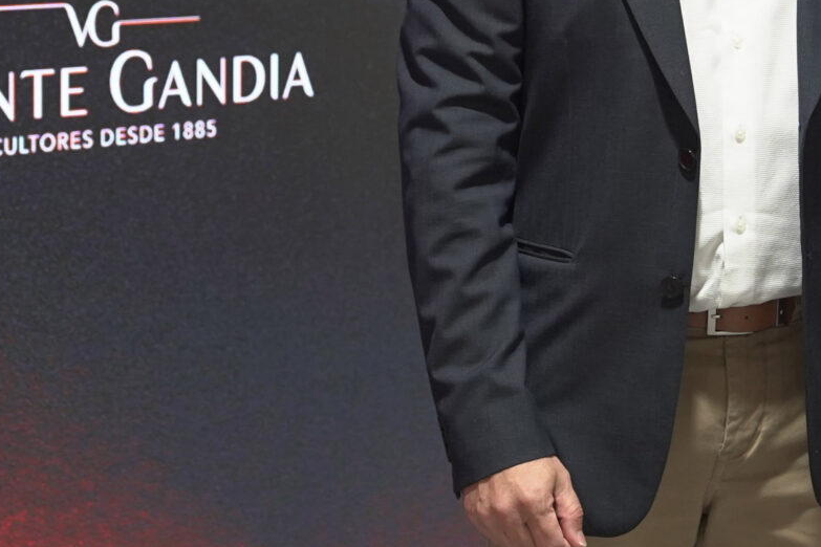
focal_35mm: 134
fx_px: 3056
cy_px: 35
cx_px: 445
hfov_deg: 15.3
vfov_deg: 10.2
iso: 1600
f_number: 2.8
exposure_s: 1/125
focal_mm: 41
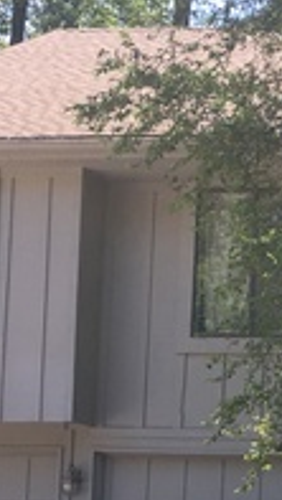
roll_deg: -2.2
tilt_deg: +5.4
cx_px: 503
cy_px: 458
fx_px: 1421
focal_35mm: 107
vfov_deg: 19.6
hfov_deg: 10.7
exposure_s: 1/503
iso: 25
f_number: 2.2
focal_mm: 4.15
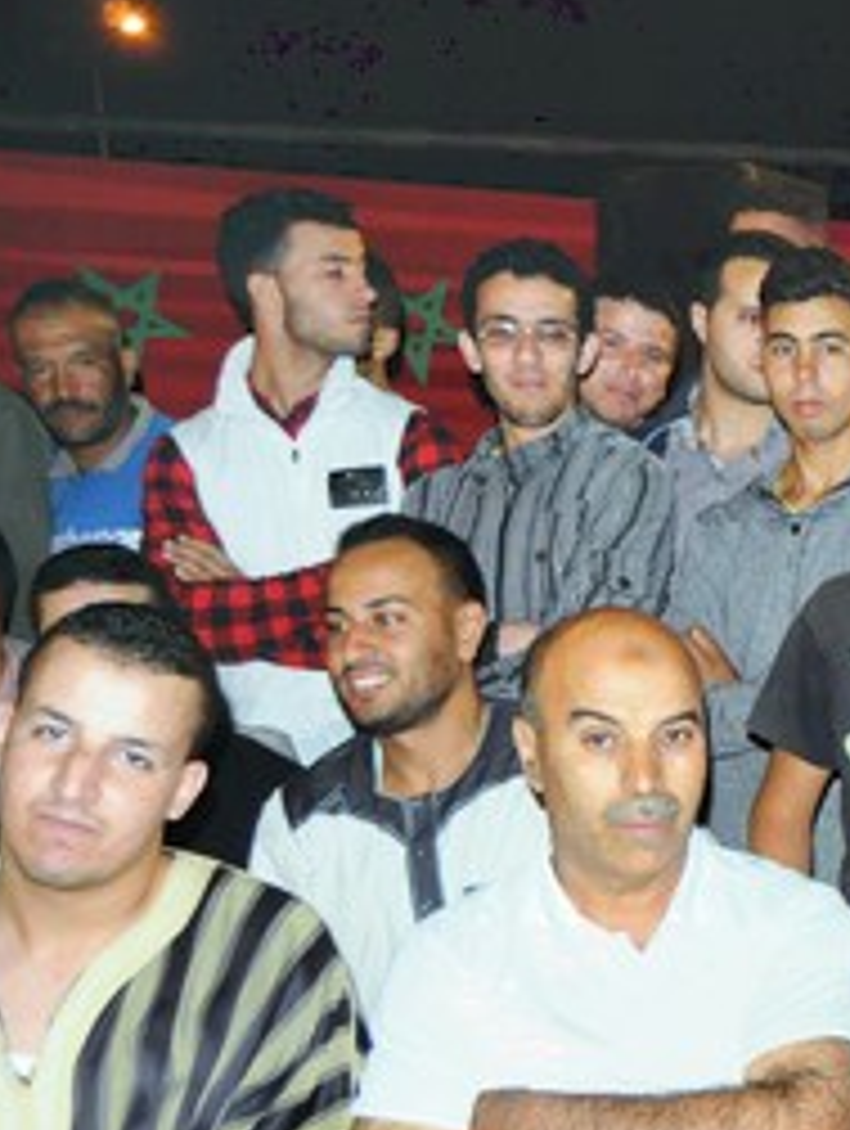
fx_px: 2155
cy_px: 844
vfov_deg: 28.9
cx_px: 1327
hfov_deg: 19.1
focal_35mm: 66
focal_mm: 18
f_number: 4
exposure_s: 1/60
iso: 800
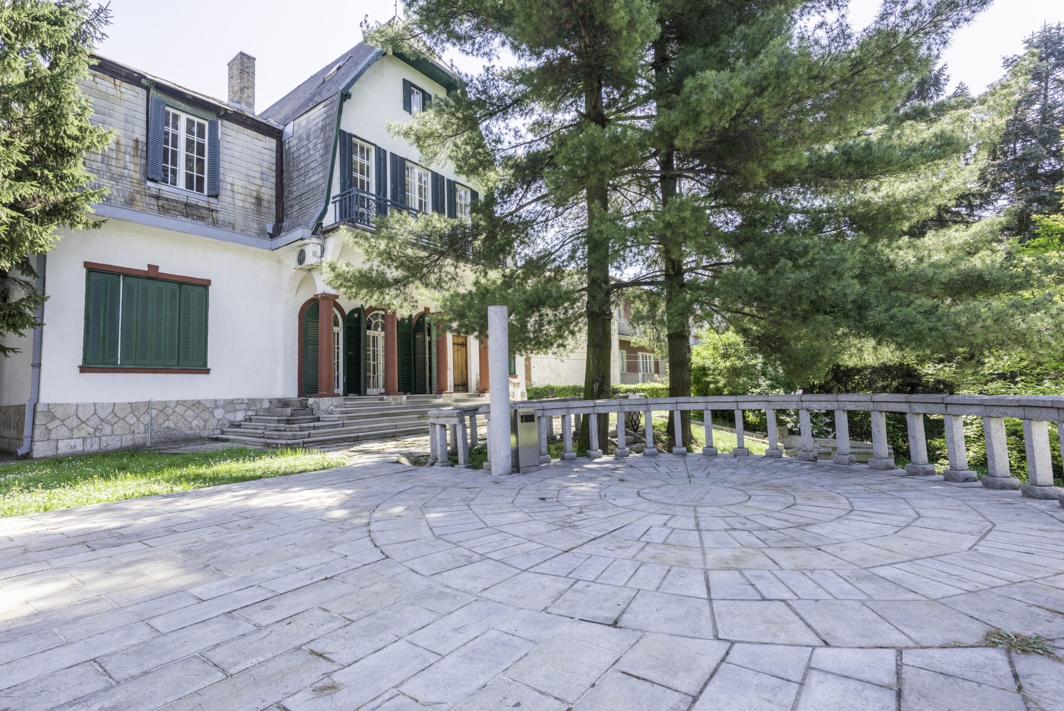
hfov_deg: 93.3
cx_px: 532
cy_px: 356
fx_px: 503
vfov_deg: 70.5
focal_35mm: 17
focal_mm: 17
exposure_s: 1/200
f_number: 9
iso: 100
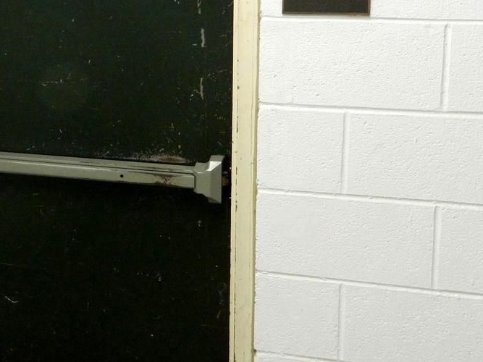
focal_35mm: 54
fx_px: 753
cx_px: 112
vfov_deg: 26.5
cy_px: 70
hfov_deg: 34.7
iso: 280
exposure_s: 1/30
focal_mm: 4.5
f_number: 3.1
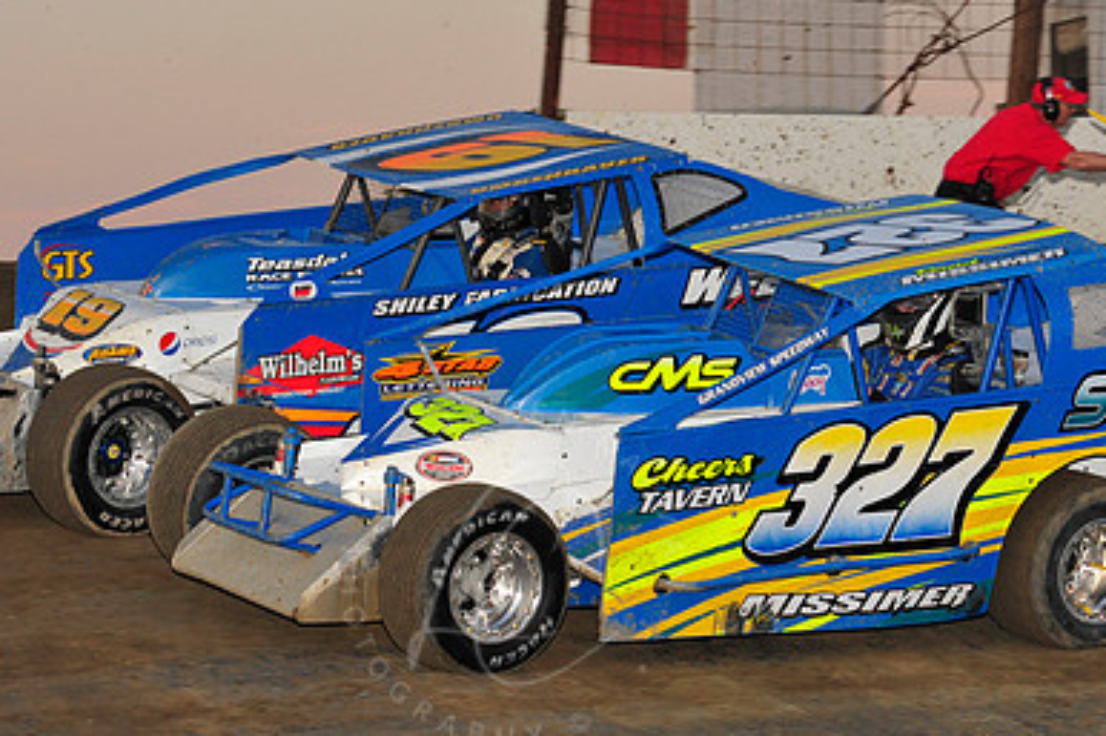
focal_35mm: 203
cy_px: 309
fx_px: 6234
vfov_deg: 6.8
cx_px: 510
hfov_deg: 10.1
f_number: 7.1
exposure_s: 1/320
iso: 1000
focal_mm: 135
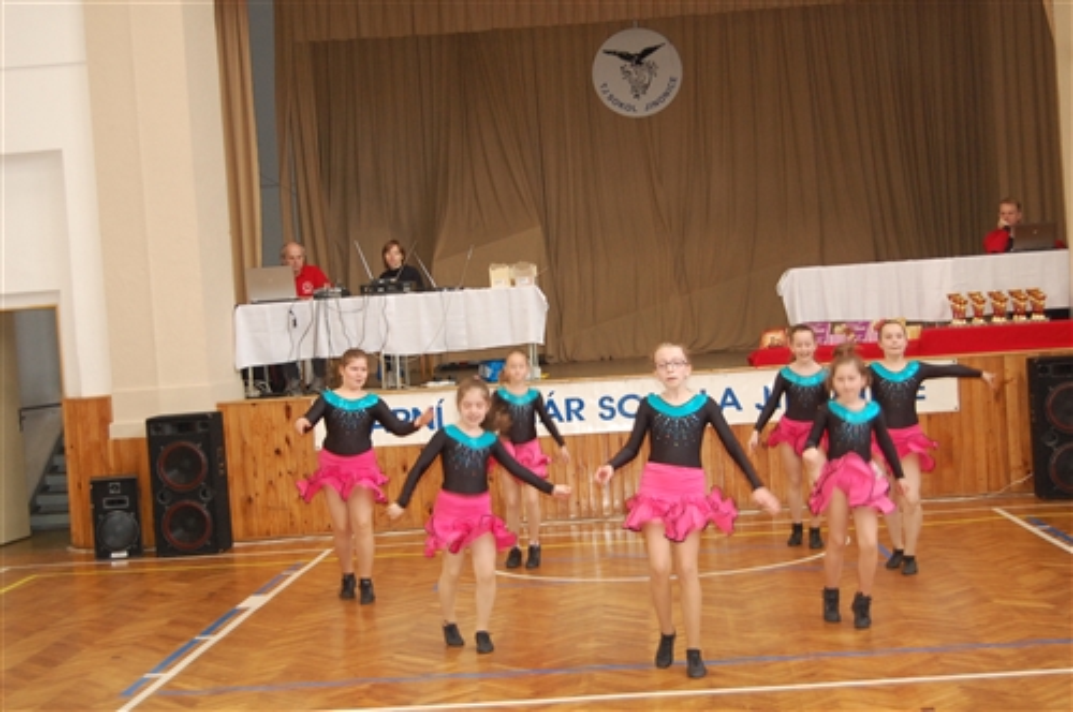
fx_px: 1563
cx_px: 536
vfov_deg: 25.7
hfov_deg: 37.9
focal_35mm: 52
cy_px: 356
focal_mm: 35
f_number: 4.8
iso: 1000
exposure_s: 1/60
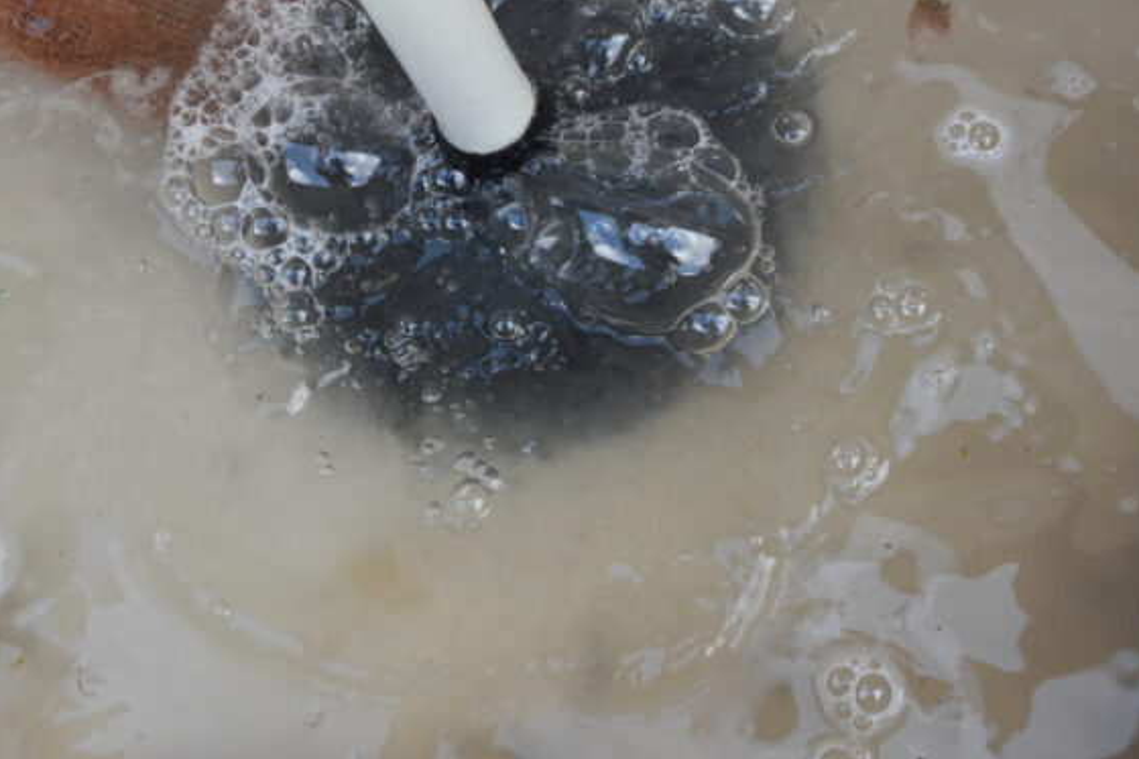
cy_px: 94
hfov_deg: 22.6
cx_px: 628
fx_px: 2846
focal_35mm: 90
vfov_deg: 15.0
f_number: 8
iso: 800
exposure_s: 1/250
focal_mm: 28
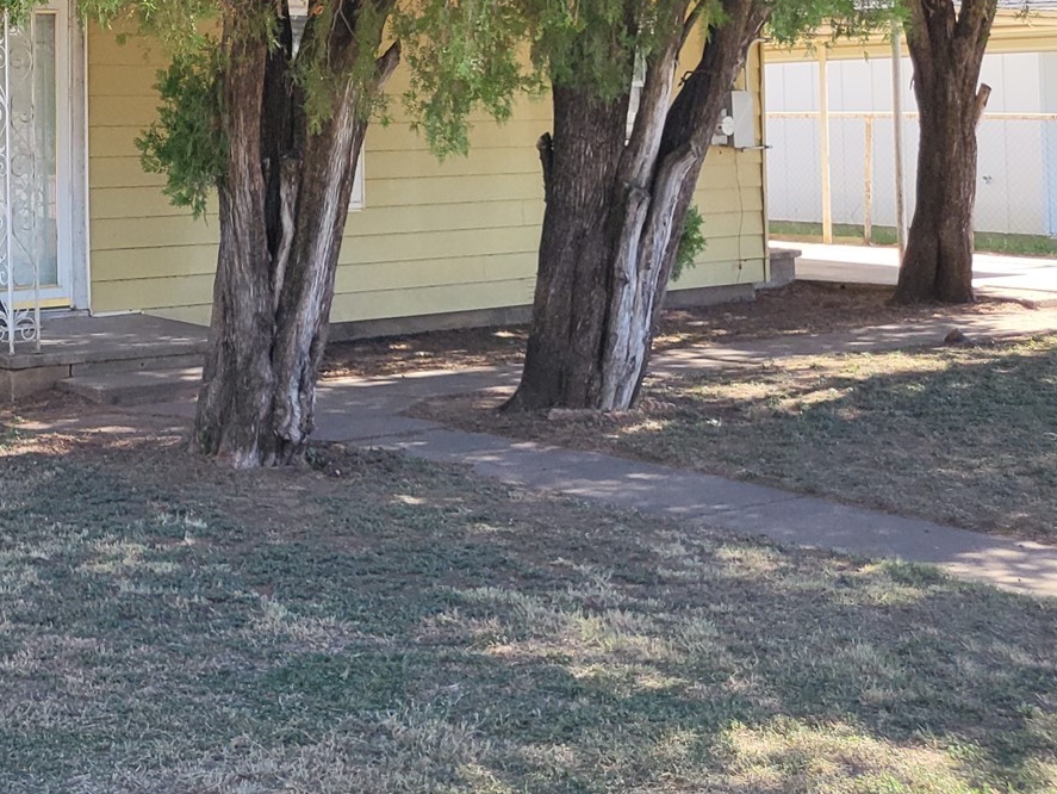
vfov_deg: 23.5
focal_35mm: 60
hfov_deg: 29.8
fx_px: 1833
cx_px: -18
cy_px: 21
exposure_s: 1/786
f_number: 1.8
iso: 50
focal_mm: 4.25
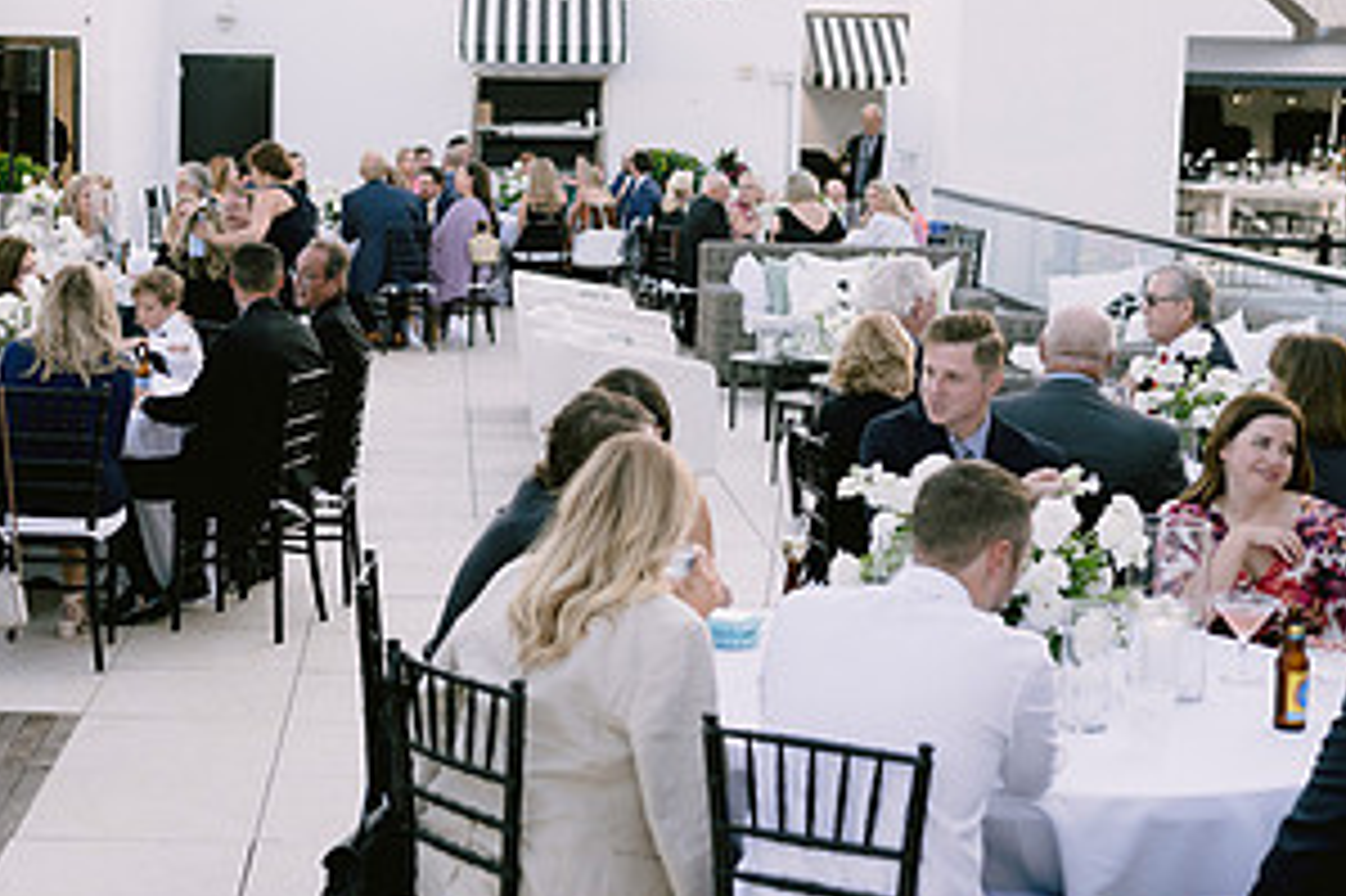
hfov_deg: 29.4
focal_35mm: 68
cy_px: 394
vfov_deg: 20.0
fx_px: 2541
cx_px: 401
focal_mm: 35
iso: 200
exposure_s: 1/400
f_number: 2.8
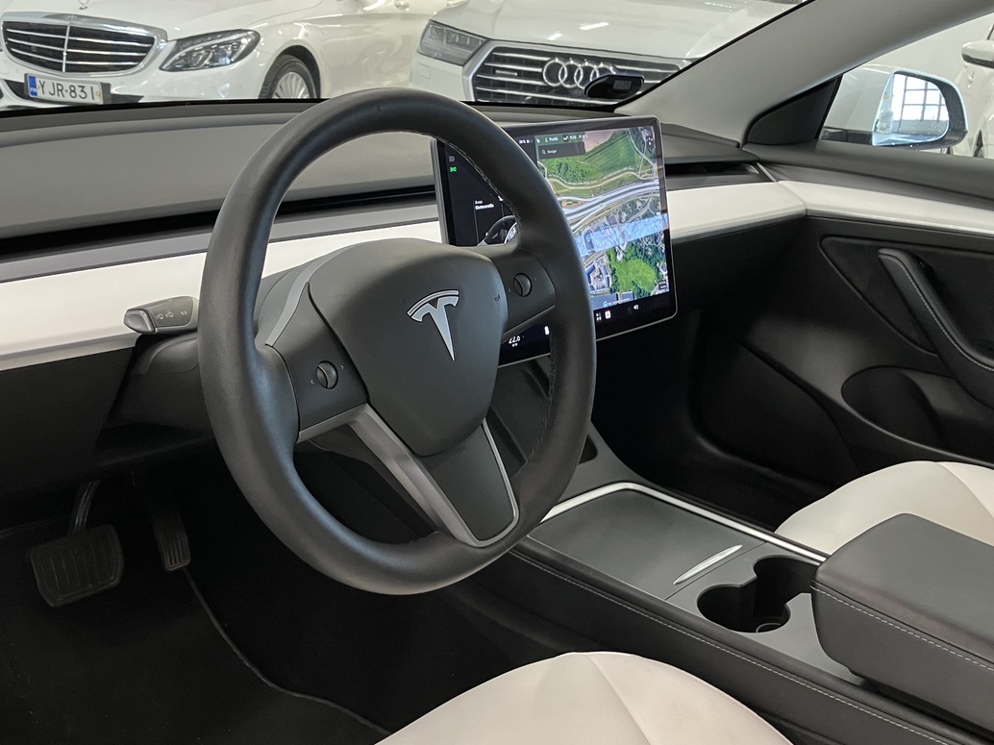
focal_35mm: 39
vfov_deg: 36.8
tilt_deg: -17.2
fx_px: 1120
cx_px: 494
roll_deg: -5.1
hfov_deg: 47.9
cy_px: 331
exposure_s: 1/50
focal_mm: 3.99
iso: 160
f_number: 1.8
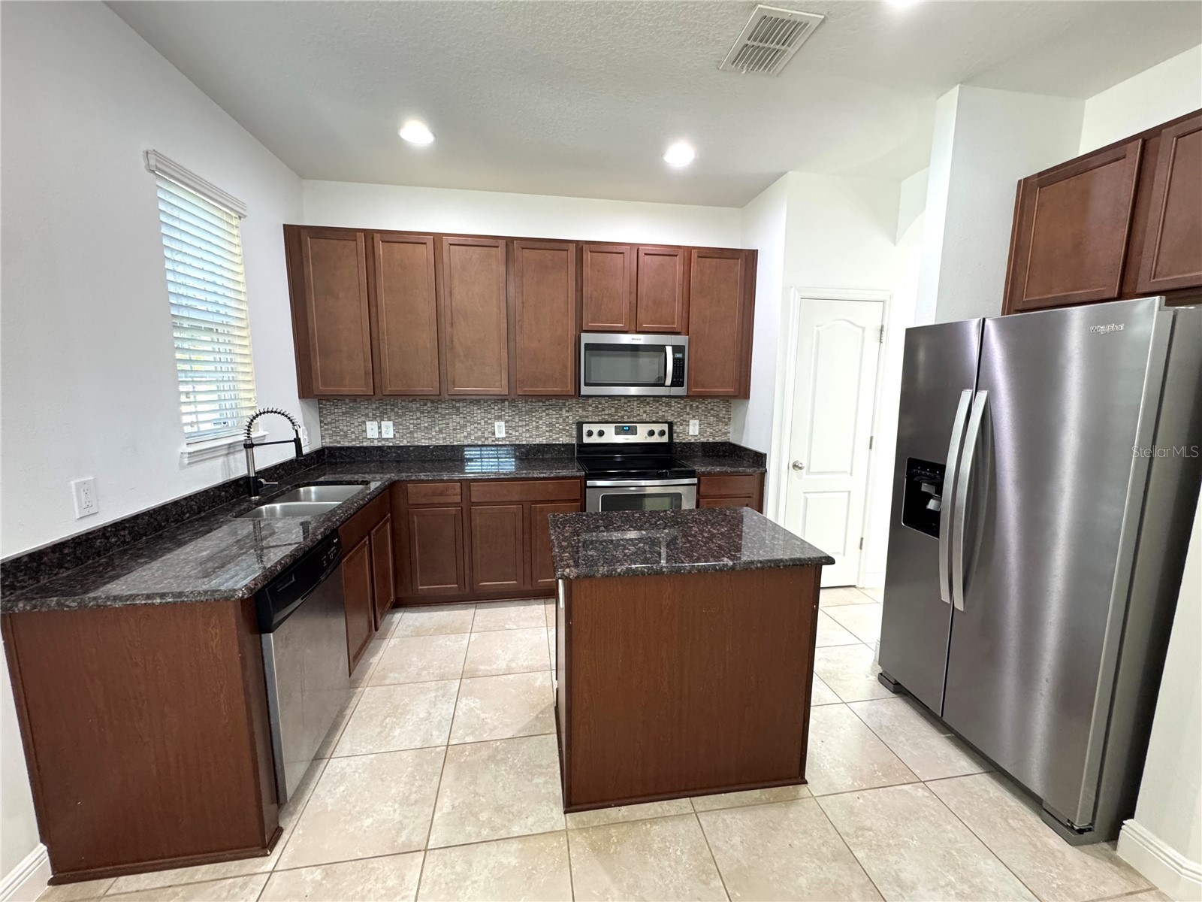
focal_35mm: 14
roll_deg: -0.5
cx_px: 601
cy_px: 451
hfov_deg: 102.1
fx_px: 486
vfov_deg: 85.7
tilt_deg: -9.5
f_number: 2.2
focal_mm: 2.22
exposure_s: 1/60
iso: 320
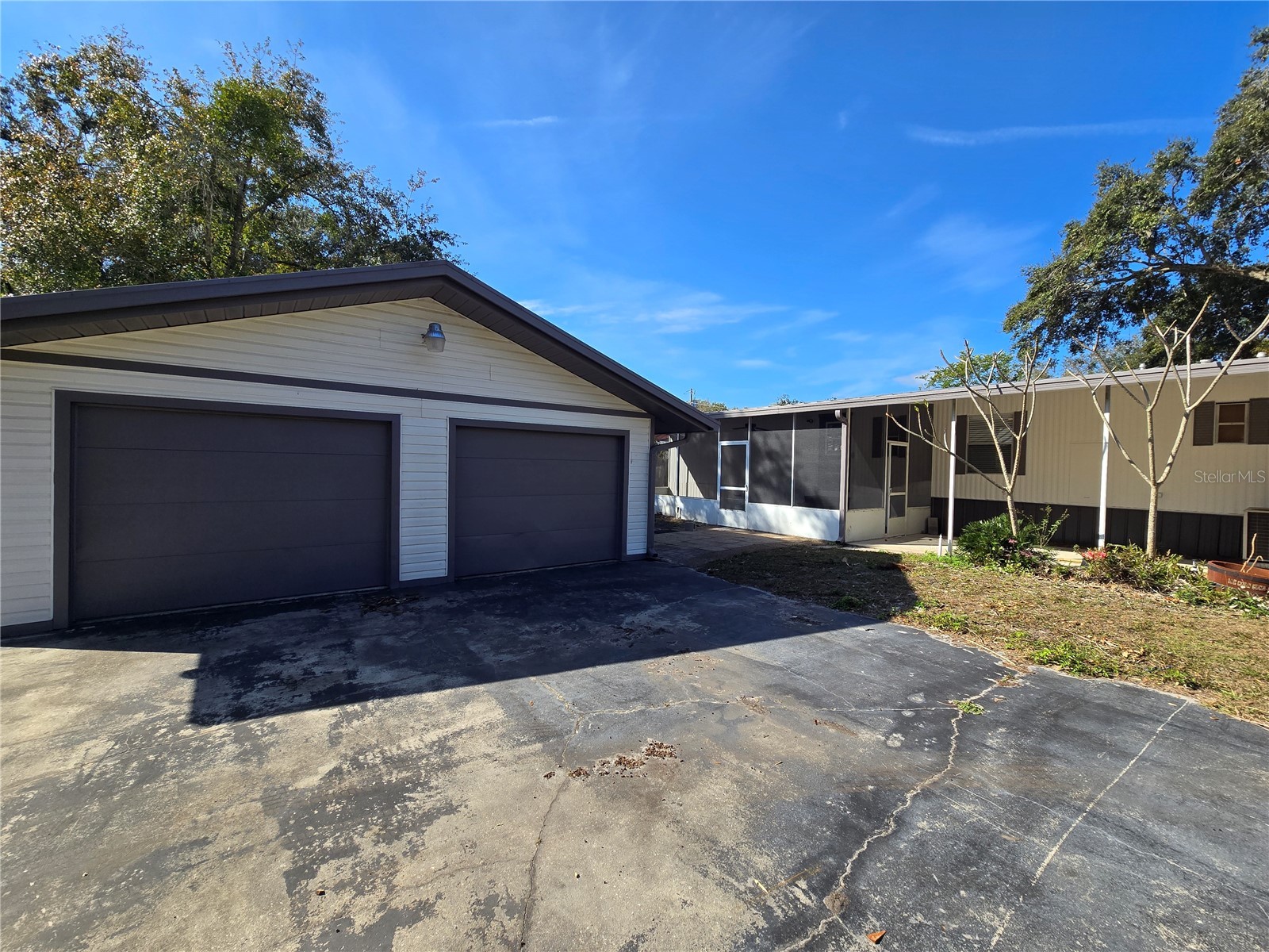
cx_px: 634
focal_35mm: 13
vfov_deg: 89.9
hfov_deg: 106.2
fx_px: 477
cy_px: 476
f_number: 2.2
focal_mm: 2.2
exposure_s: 1/1380
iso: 50
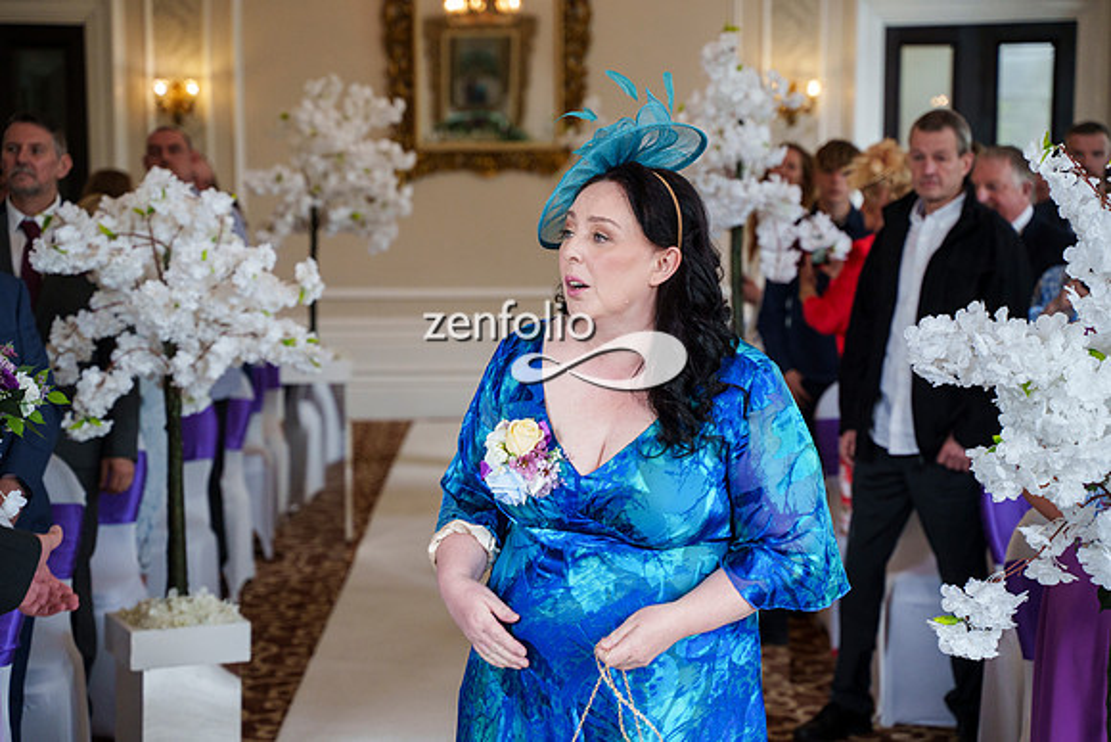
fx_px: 2315
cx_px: 556
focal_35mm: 75
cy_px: 371
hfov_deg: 27.0
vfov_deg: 18.2
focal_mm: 75
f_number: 4
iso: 1600
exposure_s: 1/400
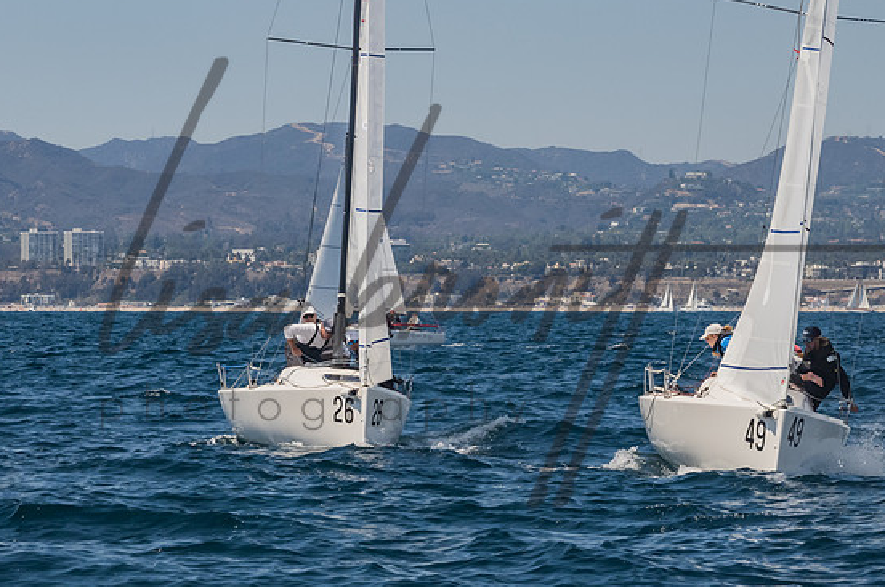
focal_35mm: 197
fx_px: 4834
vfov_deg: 6.9
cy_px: 352
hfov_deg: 10.5
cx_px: 357
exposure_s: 1/1250
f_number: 14
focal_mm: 102
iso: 640
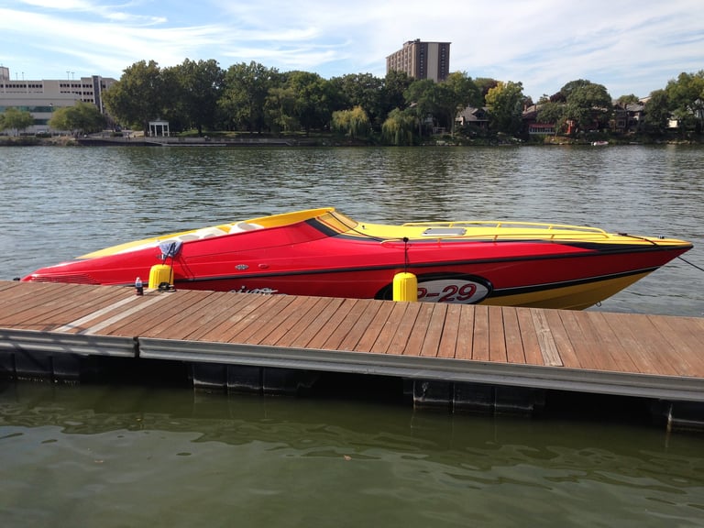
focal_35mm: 33
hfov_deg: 55.4
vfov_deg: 42.9
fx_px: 671
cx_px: 352
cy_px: 264
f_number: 2.4
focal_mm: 4.13
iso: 50
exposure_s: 1/1106
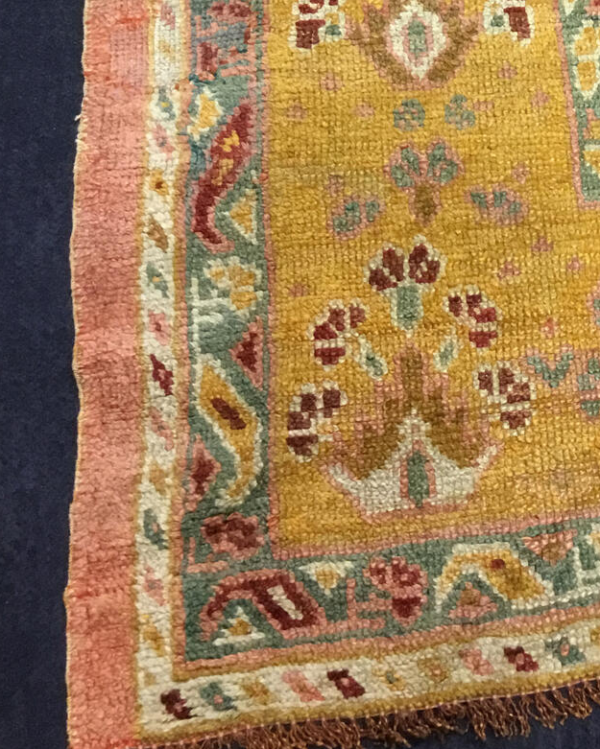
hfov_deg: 23.8
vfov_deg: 29.3
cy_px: 84
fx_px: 1376
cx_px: 564
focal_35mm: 62
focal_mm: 3.3
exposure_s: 1/30
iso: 125
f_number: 2.4
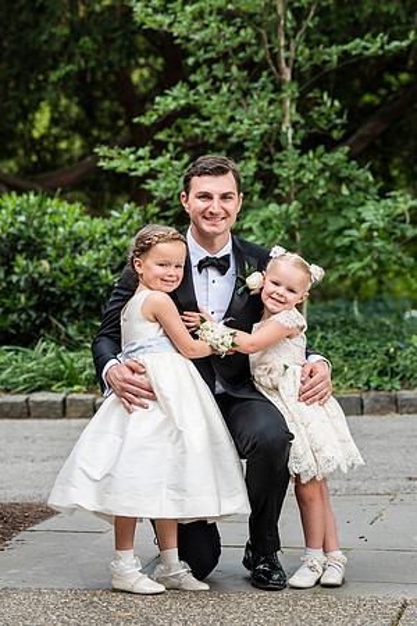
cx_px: 208
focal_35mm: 135
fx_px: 2345
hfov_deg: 10.2
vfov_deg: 15.2
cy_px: 313
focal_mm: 135
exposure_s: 1/320
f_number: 5.6
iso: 640
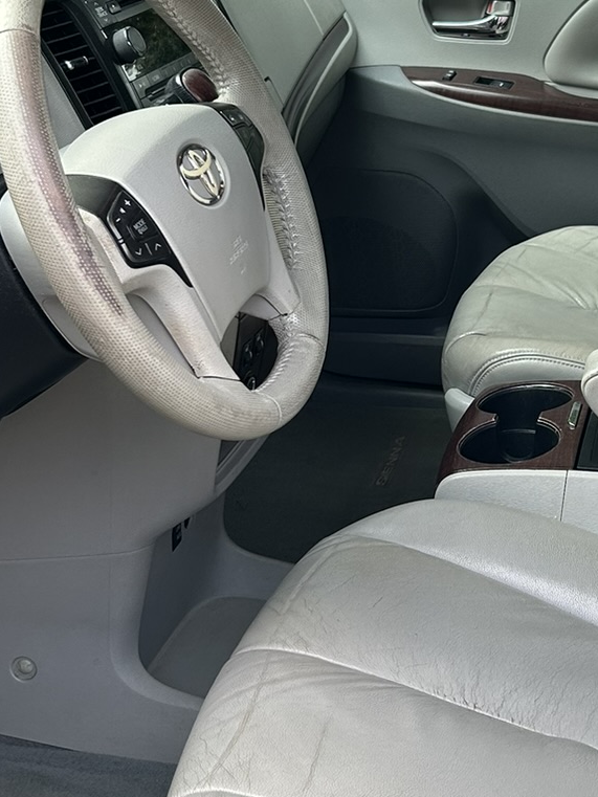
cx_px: 434
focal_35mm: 70
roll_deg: +1.2
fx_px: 1612
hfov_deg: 20.9
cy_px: 285
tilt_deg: -19.5
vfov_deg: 27.6
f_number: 1.5
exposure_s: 1/394
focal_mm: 5.7
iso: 50
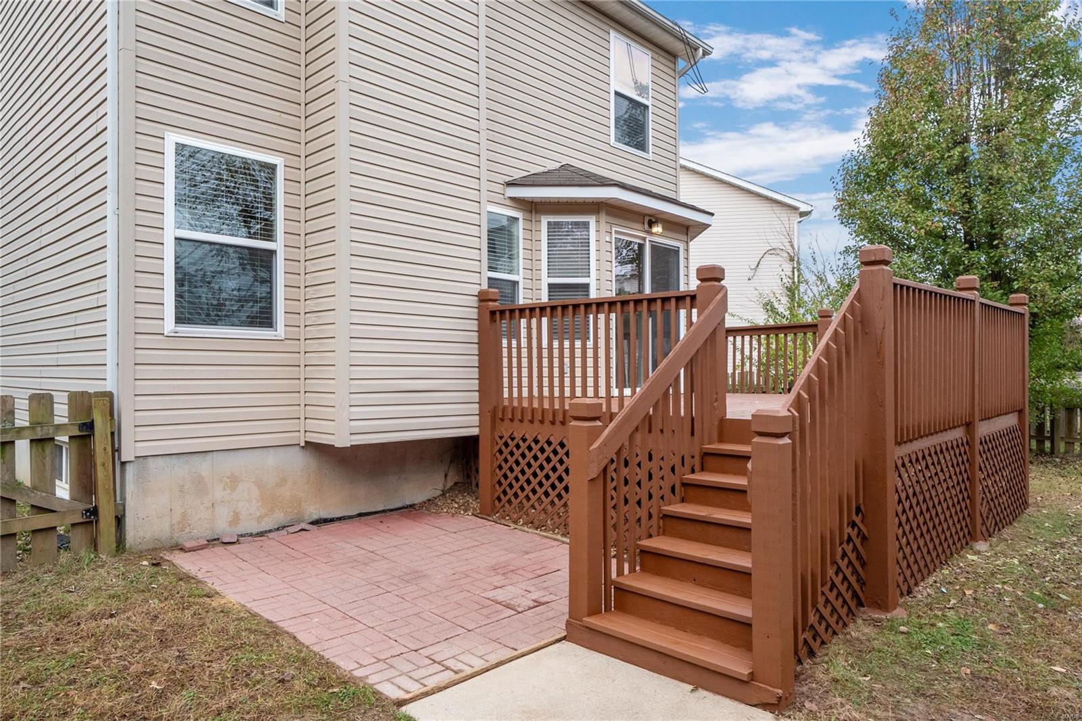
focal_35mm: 24
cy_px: 360
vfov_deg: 53.1
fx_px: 721
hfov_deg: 73.8
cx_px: 541
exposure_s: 1/125
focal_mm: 12
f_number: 8
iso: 400
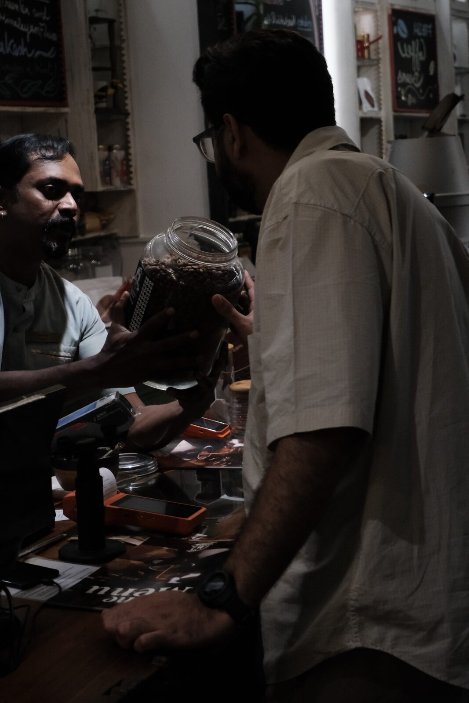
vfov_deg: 29.7
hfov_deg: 20.0
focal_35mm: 68
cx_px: 234
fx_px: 1328
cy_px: 352
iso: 4000
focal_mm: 45
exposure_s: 1/180
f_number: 5.6
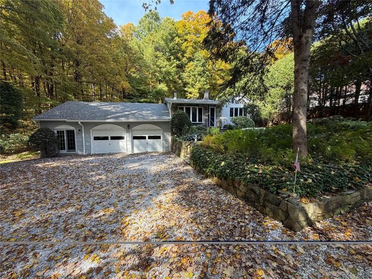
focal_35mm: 14
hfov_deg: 102.1
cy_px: 140
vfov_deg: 85.7
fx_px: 150
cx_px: 186
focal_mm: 2.22
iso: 50
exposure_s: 1/121
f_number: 2.2
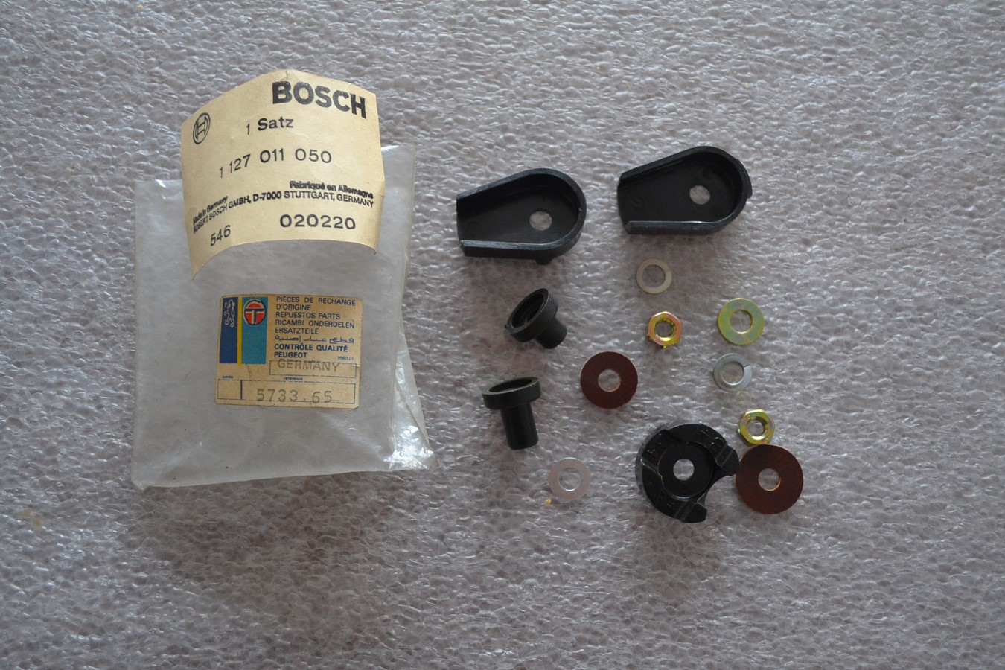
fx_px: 1089
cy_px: 335
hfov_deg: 49.6
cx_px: 502
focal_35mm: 39
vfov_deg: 34.2
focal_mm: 26
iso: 1100
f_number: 4.2
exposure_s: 1/60
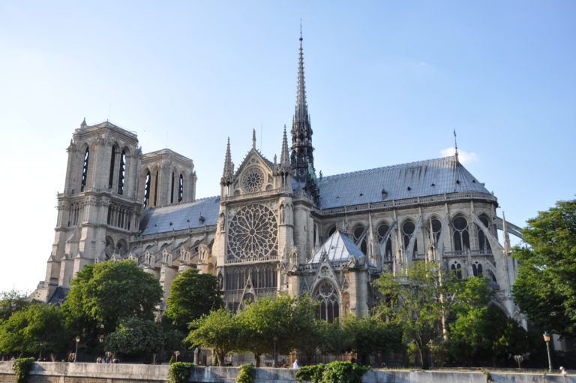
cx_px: 288
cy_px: 192
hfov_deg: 57.3
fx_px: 527
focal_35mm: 33
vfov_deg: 39.9
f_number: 6.3
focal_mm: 22
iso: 200
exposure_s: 1/250
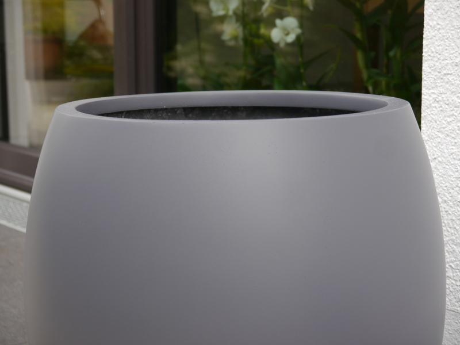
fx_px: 1116
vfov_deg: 17.6
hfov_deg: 23.3
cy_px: 172
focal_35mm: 84
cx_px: 230
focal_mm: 42
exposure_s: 1/80
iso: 160
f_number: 5.6
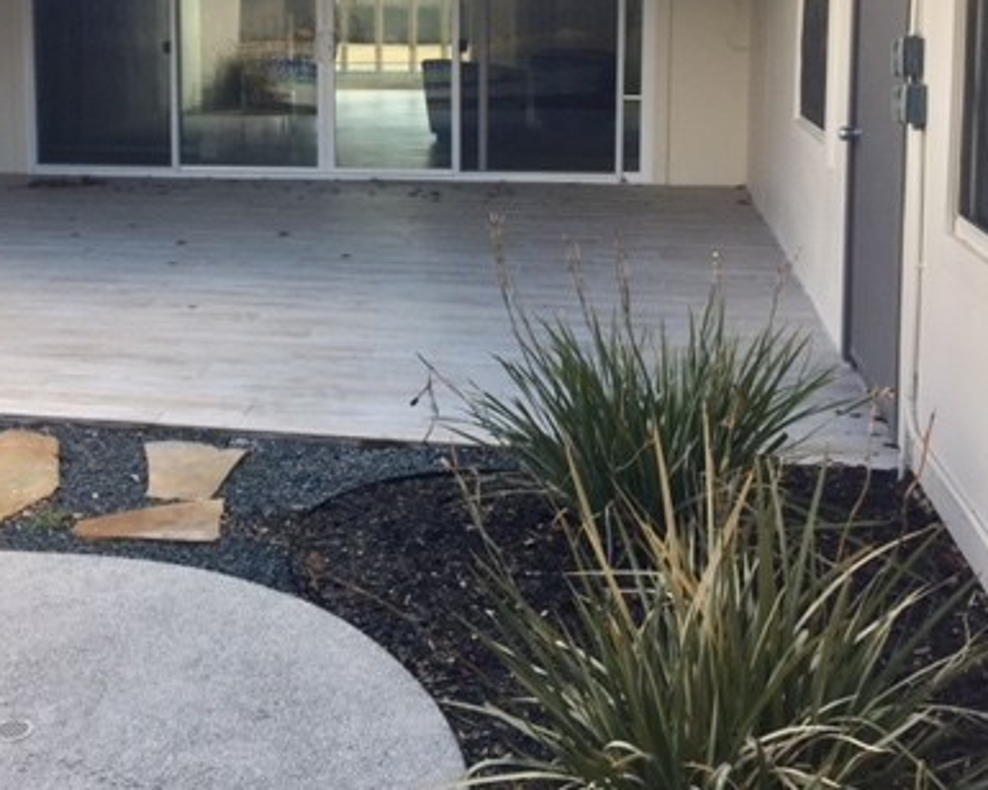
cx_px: 295
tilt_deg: -7.3
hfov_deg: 38.9
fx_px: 1374
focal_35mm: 47
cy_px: 182
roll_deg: -0.3
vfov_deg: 31.4
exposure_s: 1/231
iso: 32
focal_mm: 4.15
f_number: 2.2
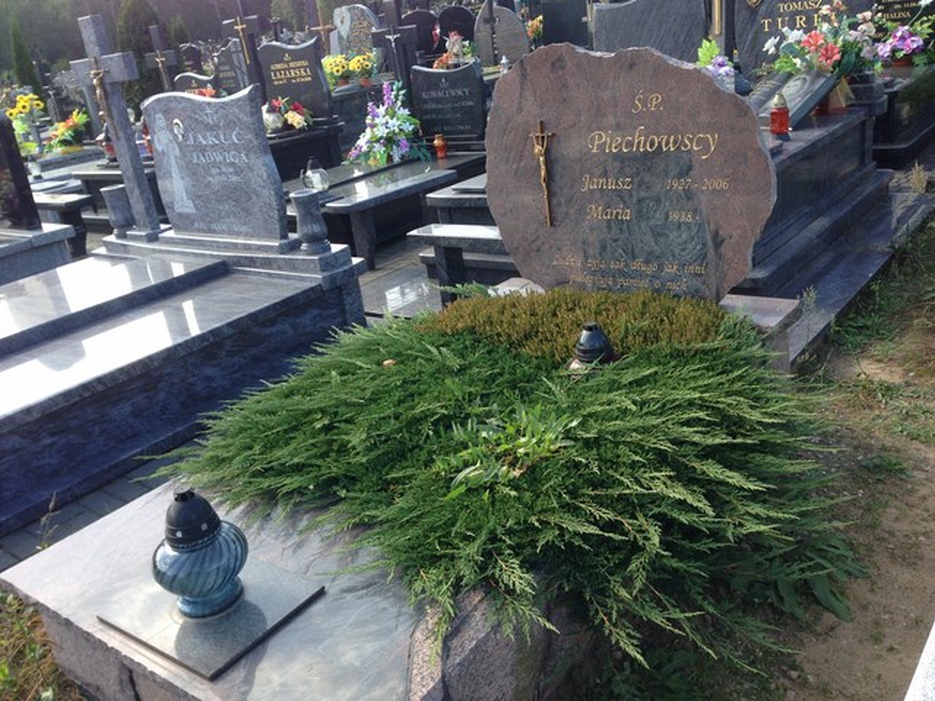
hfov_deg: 55.4
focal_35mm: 33
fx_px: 891
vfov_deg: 42.9
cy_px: 350
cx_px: 468
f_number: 2.4
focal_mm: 4.12
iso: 50
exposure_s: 1/223
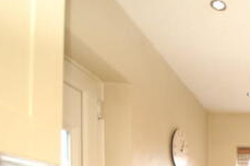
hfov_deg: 34.9
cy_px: 222
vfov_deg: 26.0
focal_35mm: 43
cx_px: 308
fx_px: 298
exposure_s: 1/60
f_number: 4
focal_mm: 10
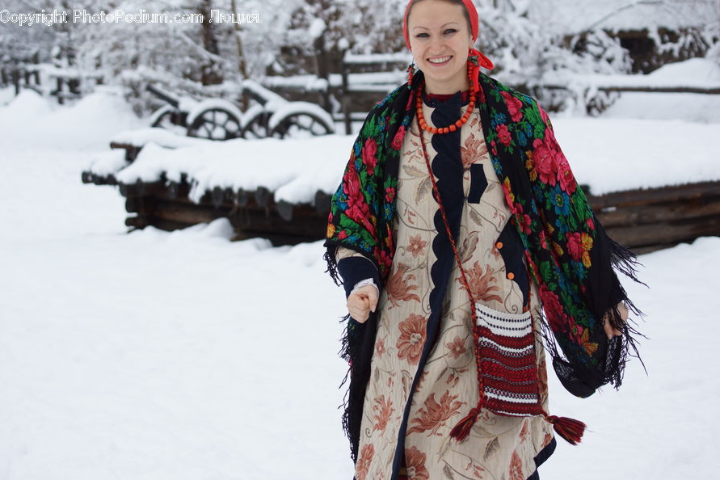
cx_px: 362
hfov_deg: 19.3
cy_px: 240
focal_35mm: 106
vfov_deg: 12.9
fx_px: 2120
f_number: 5.6
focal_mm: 70
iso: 400
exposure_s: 1/1600
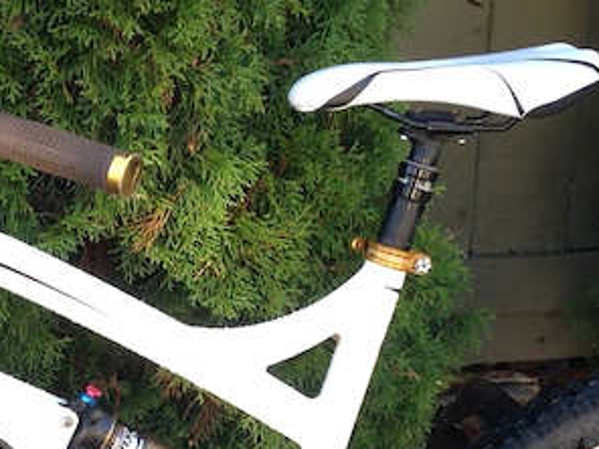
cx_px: 42
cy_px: 485
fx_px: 1973
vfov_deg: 12.8
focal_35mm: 114
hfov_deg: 17.0
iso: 50
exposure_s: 1/60
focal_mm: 4.12
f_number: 2.4
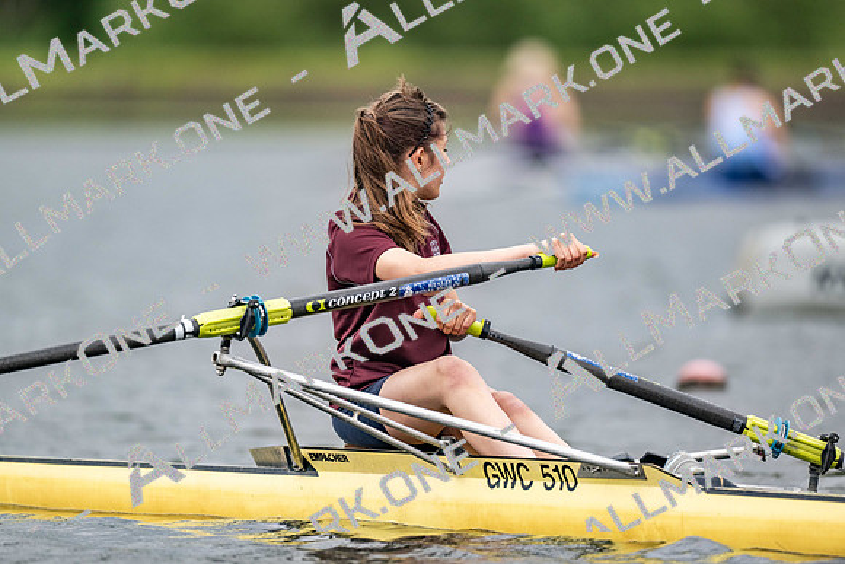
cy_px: 282
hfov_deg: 3.4
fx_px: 14086
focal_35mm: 600
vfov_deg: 2.3
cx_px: 422
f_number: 4
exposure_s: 1/2500
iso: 560
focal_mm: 600
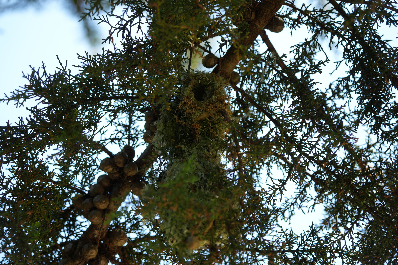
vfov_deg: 11.7
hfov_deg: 17.5
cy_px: 132
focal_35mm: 117
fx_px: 1293
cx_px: 199
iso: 250
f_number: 5.6
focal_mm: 117
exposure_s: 1/125
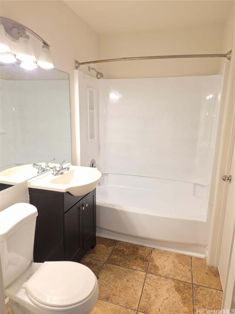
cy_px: 157
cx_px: 118
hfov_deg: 58.9
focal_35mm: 23
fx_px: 208
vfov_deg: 73.9
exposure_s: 1/120
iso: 200
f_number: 1.7
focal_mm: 6.25
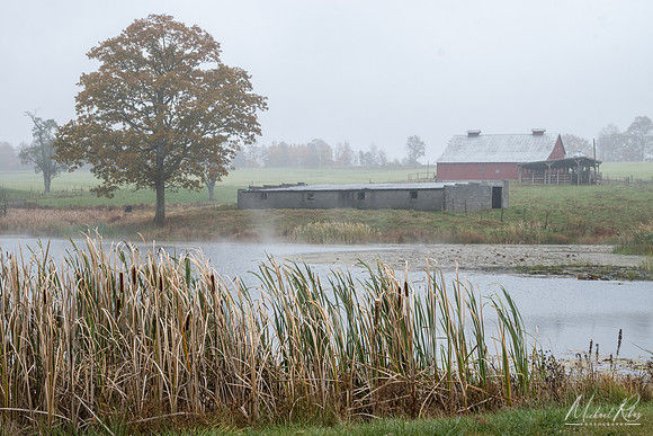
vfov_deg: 19.1
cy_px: 218
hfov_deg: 28.3
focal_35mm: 71
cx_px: 308
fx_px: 1294
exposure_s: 1/100
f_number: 11
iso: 400
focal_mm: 45
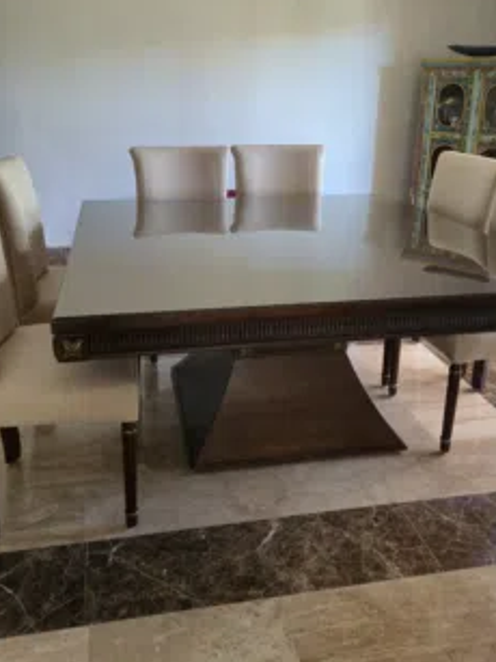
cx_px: 244
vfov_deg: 59.6
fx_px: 574
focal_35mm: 30
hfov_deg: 46.8
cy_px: 274
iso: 320
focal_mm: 5.4
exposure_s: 1/50
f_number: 1.8
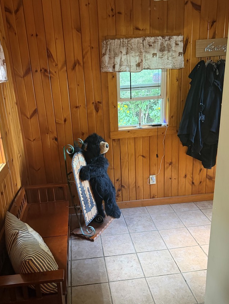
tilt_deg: -17.1
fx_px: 256
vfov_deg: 61.6
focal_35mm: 29
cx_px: 100
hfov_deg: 48.2
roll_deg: +3.7
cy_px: 154
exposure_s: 1/40
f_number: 1.78
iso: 640
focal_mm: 6.76
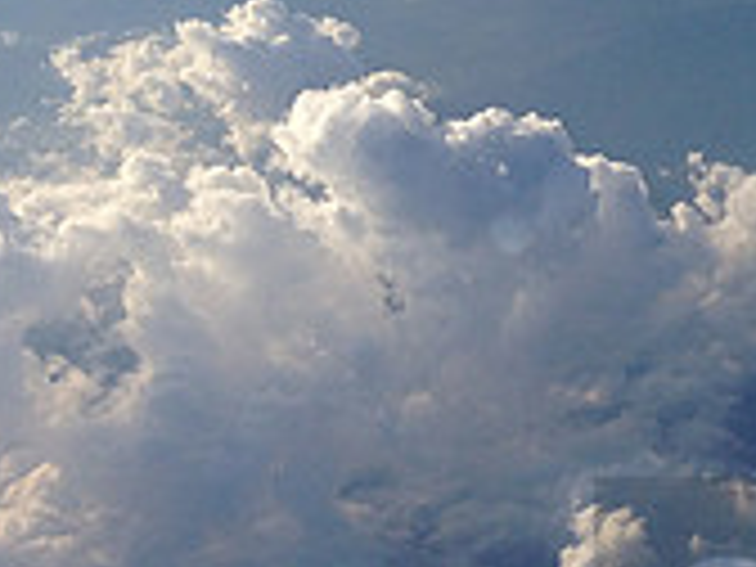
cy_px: -34
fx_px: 2490
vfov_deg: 12.8
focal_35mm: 114
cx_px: 594
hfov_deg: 17.1
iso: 50
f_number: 2.4
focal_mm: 4.13
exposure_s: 1/2358
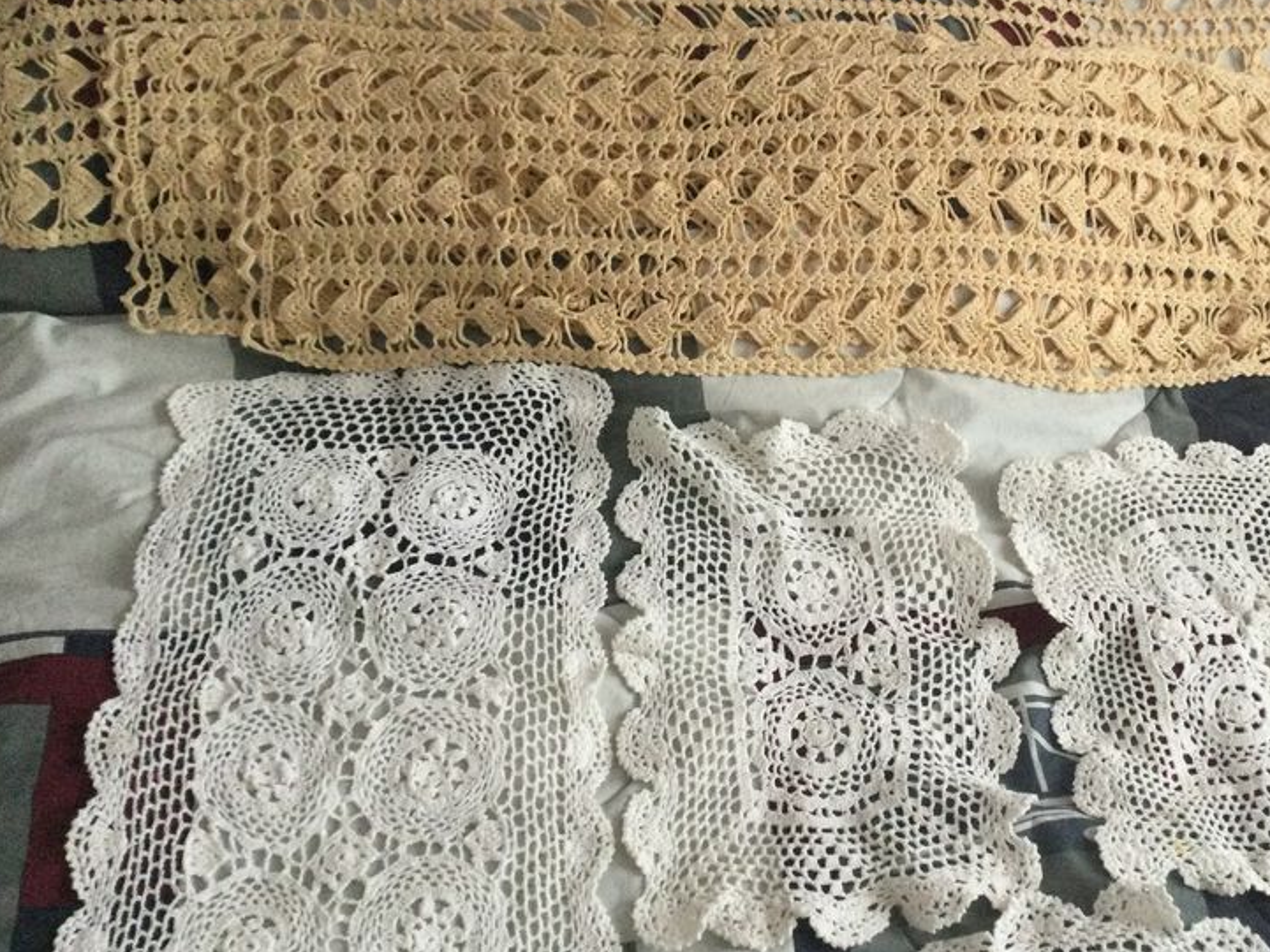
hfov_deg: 43.3
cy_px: 436
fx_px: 1578
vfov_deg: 33.6
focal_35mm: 43
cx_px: 844
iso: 250
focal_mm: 3.3
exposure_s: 1/33
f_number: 2.4
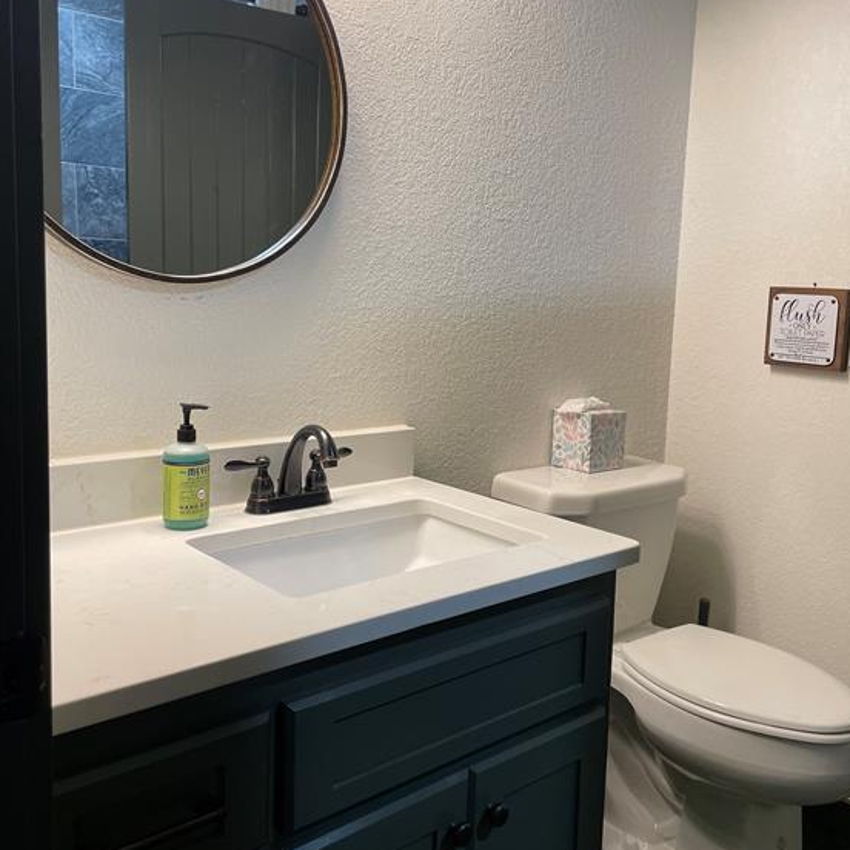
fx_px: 889
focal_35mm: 32
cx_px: 442
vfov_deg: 51.1
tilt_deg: -6.5
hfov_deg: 51.1
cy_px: 405
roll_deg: -1.0
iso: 80
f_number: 1.6
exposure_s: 1/60
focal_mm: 4.2
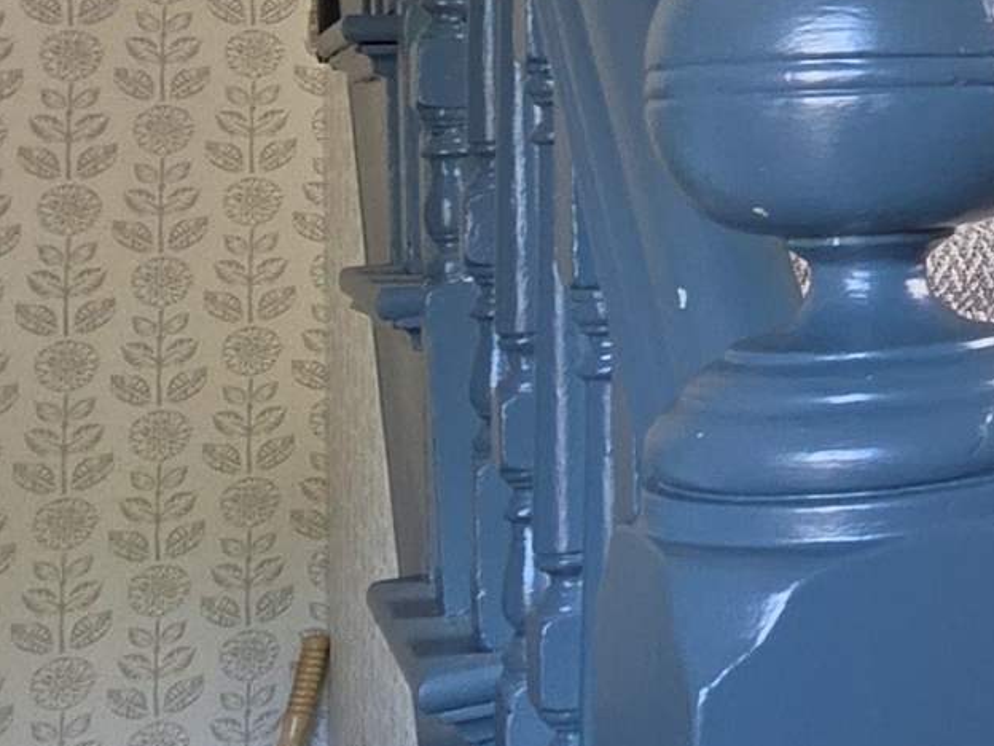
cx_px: 1438
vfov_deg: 22.0
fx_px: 1838
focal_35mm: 64
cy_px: -21
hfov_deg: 24.5
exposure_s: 1/120
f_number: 1.9
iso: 200
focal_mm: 2.2
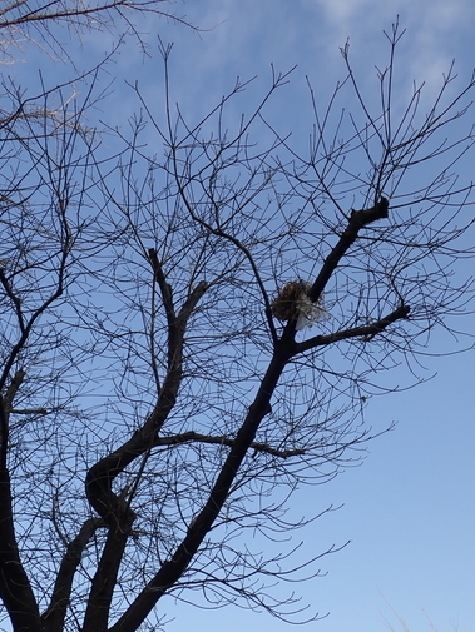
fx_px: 695
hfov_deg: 37.7
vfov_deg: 48.9
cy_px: 347
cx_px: 218
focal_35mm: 38
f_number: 3.2
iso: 100
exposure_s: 1/640
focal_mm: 5.87
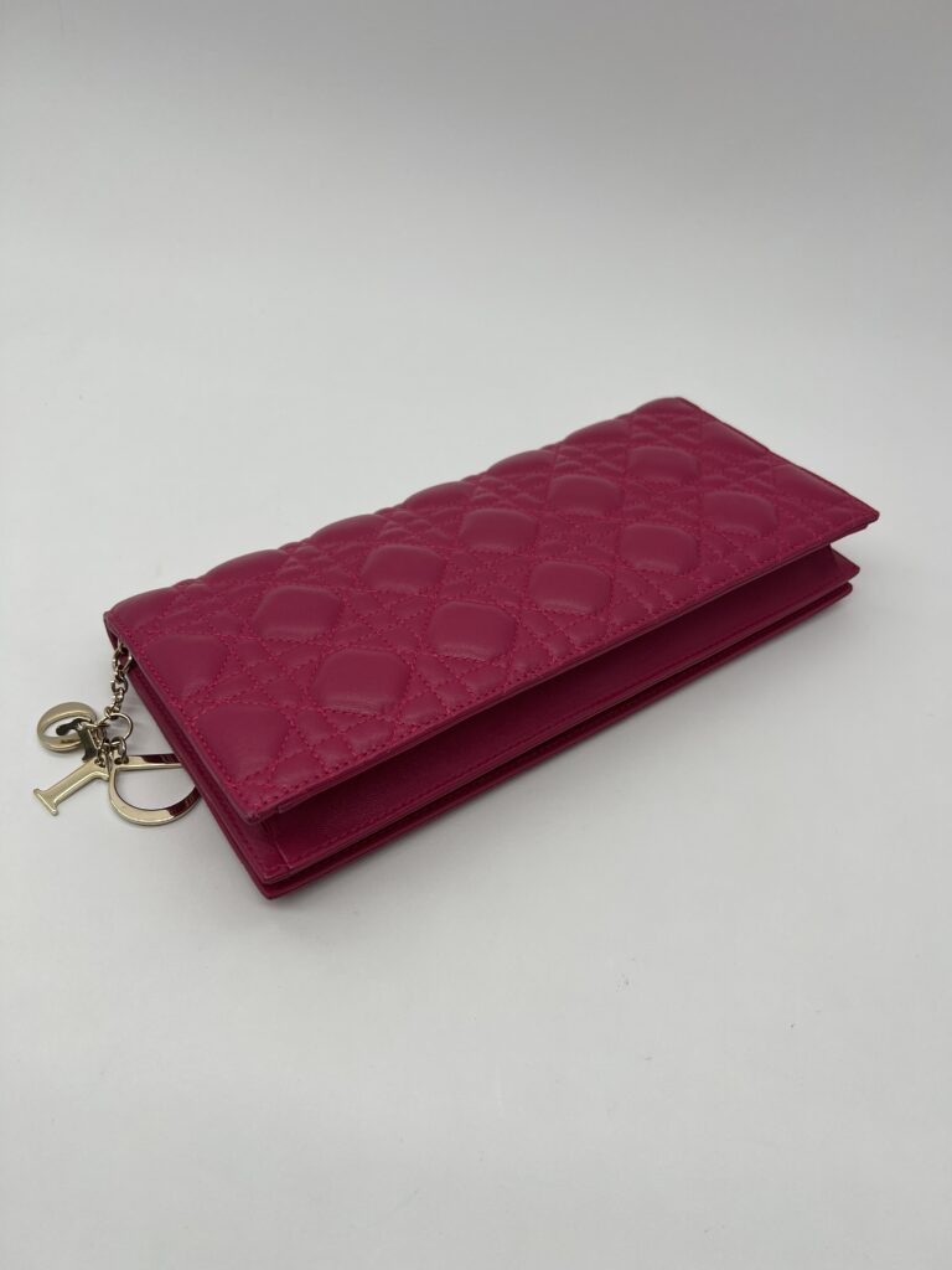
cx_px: 476
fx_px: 953
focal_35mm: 26
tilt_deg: -45.0
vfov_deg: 67.3
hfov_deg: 53.1
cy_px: 635
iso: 50
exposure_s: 1/383
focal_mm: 5.7
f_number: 1.5
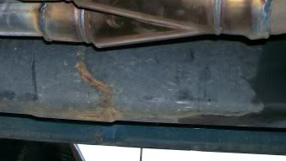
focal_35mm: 74
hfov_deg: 27.7
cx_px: 35
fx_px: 561
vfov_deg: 15.9
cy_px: -16
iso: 80
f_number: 2.7
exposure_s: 1/64
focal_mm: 6
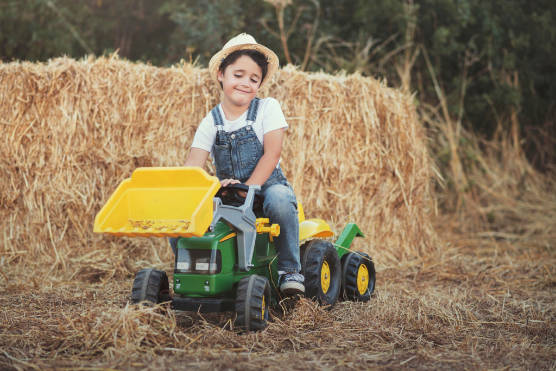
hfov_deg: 23.9
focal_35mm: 85
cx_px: 278
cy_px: 186
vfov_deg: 16.1
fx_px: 1313
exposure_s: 1/250
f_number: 2.5
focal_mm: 85
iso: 200
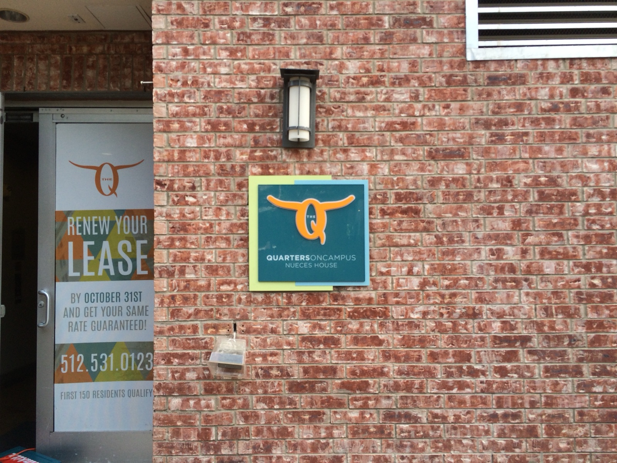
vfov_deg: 48.2
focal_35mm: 29
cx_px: 308
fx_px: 517
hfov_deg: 61.7
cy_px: 232
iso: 32
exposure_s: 1/323
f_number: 2.2
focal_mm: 4.15
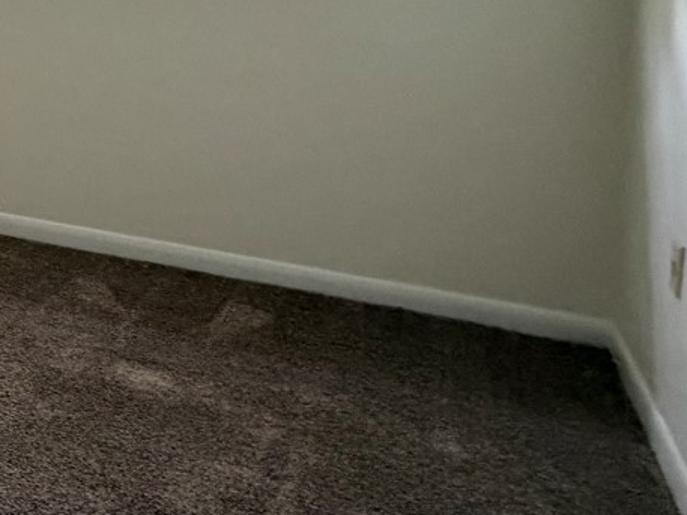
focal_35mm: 49
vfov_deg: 27.8
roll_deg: +1.1
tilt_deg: -4.2
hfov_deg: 27.3
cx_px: -341
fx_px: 973
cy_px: -8
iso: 640
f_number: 2.2
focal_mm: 2.22
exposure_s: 1/60
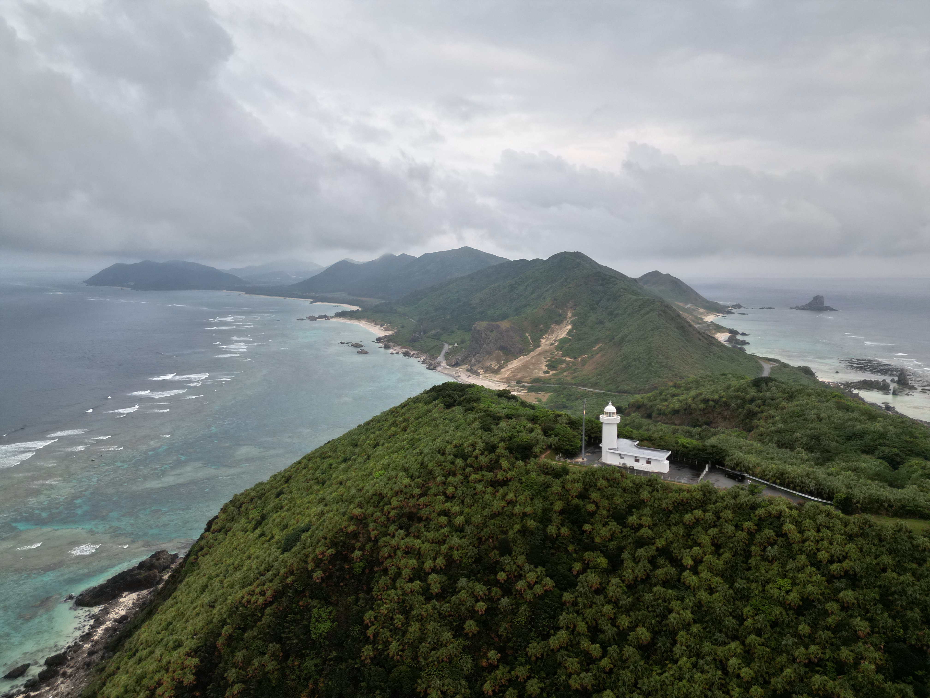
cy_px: 349
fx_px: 645
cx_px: 465
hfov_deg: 71.6
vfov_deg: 56.8
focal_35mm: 24
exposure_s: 1/15
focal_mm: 6.72
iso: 150
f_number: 1.7
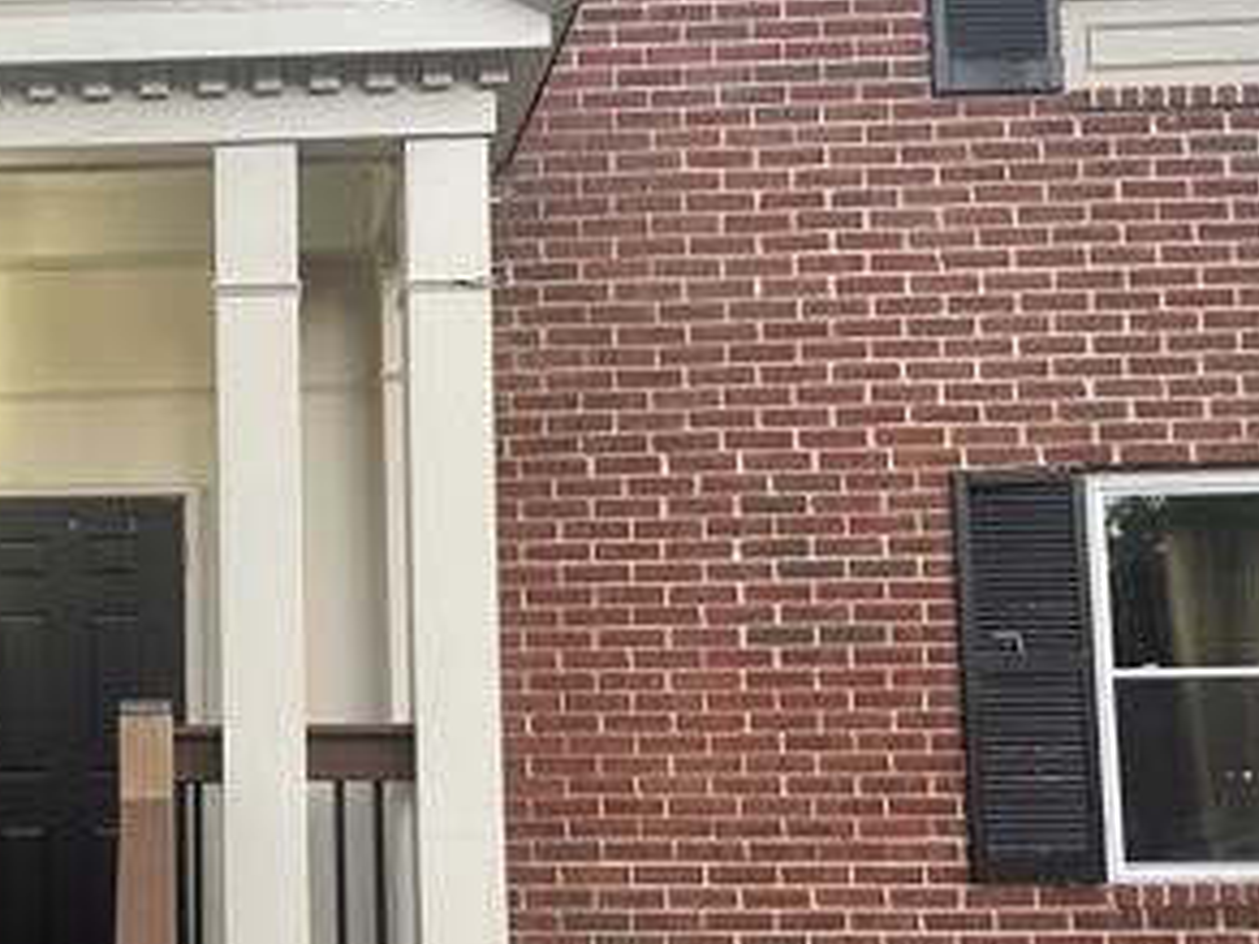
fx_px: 2073
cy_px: 668
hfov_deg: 31.8
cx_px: 69
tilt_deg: +5.9
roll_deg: +1.0
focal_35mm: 57
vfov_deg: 25.4
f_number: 1.6
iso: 250
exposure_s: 1/60
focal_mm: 4.2
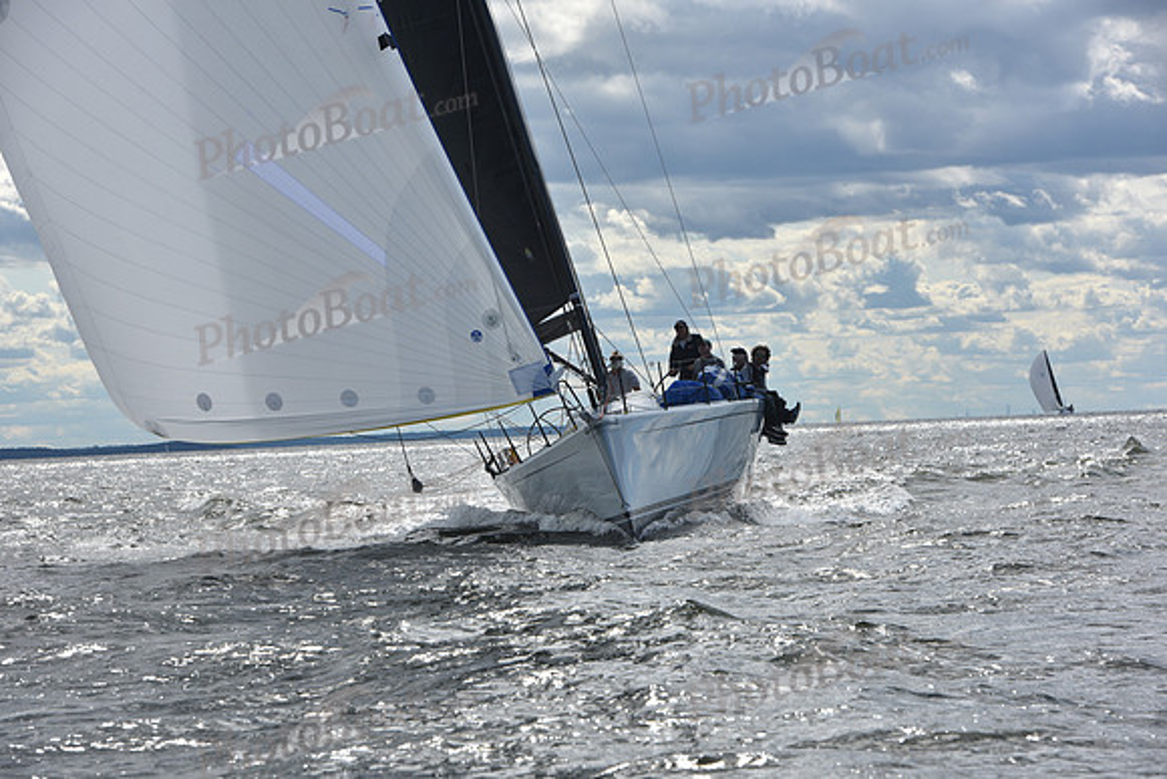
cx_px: 584
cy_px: 390
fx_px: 4701
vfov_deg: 9.5
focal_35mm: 145
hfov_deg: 14.2
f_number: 10
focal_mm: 145
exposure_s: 1/1000
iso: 250
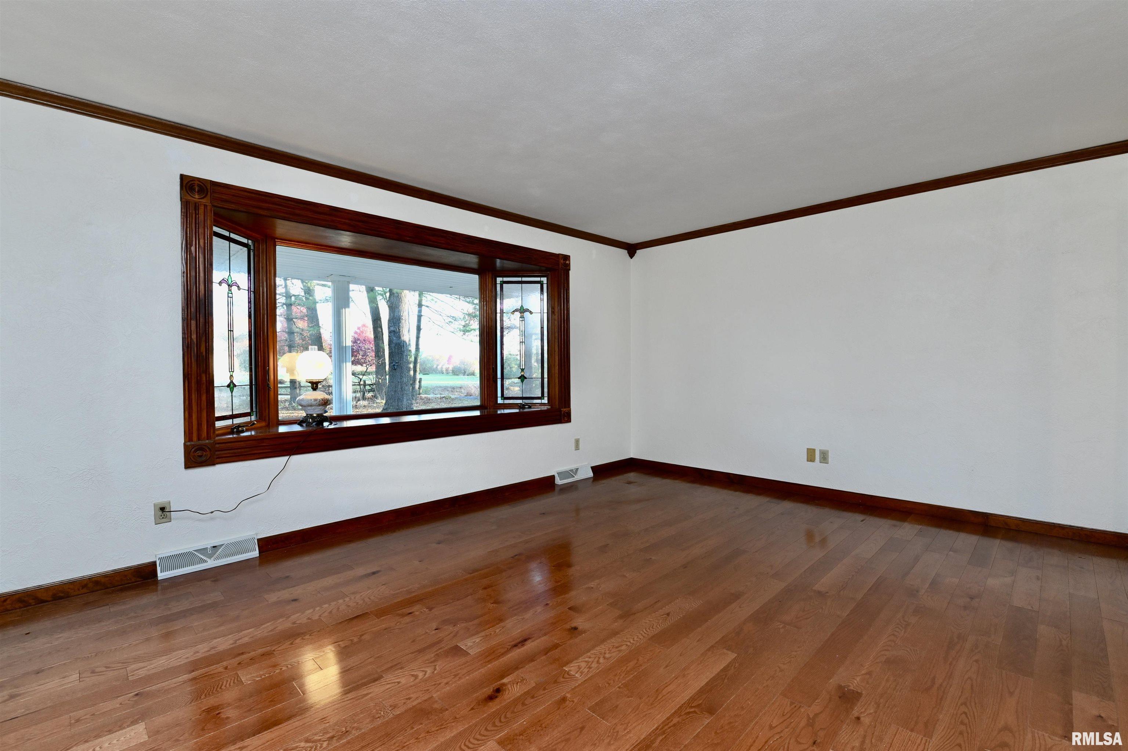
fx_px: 470
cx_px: 564
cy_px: 376
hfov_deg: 100.4
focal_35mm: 15
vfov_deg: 77.3
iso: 400
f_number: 7.1
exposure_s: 1/15
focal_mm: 15
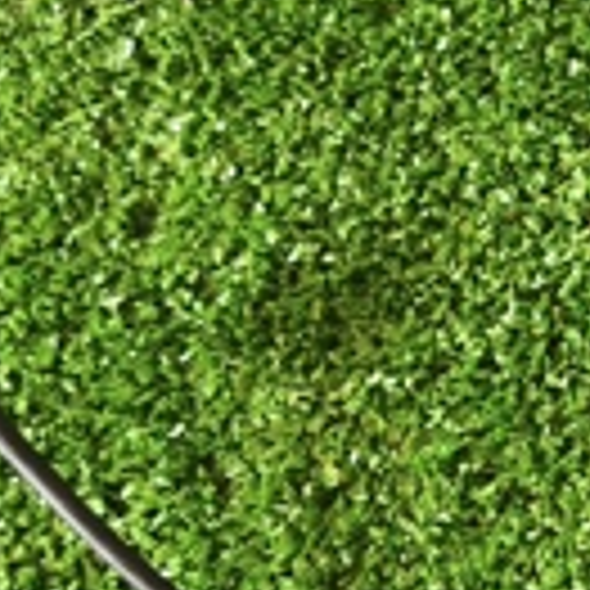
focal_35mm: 99
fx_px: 1909
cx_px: 1009
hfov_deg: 15.5
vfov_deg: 17.5
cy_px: 446
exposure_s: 1/50
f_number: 1.7
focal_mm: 5.35
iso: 320
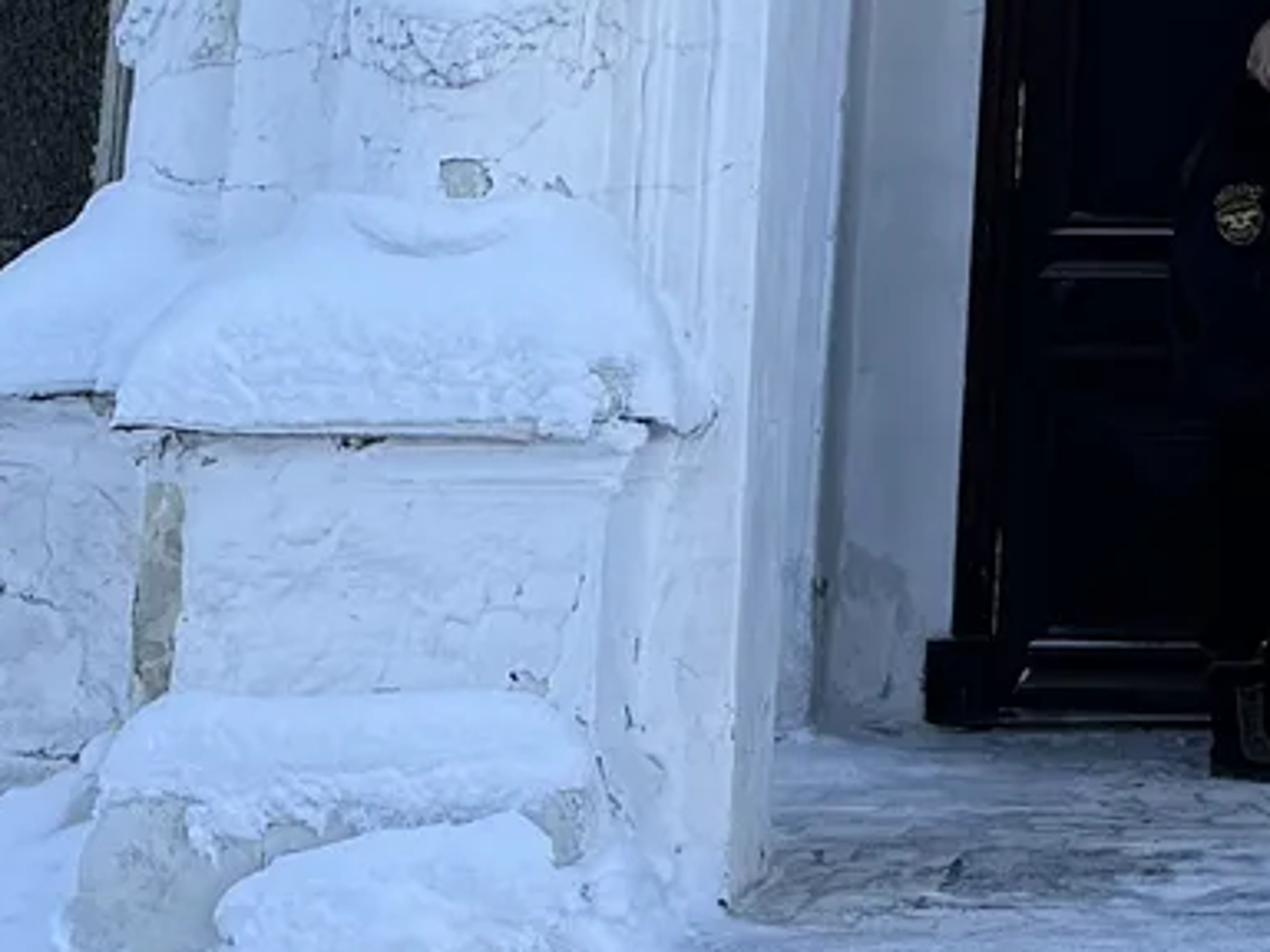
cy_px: -1236
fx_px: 5503
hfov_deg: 12.7
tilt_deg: +13.6
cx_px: 1750
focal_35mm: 150
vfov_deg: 9.0
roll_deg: -1.3
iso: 80
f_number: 1.78
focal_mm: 6.86
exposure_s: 1/864
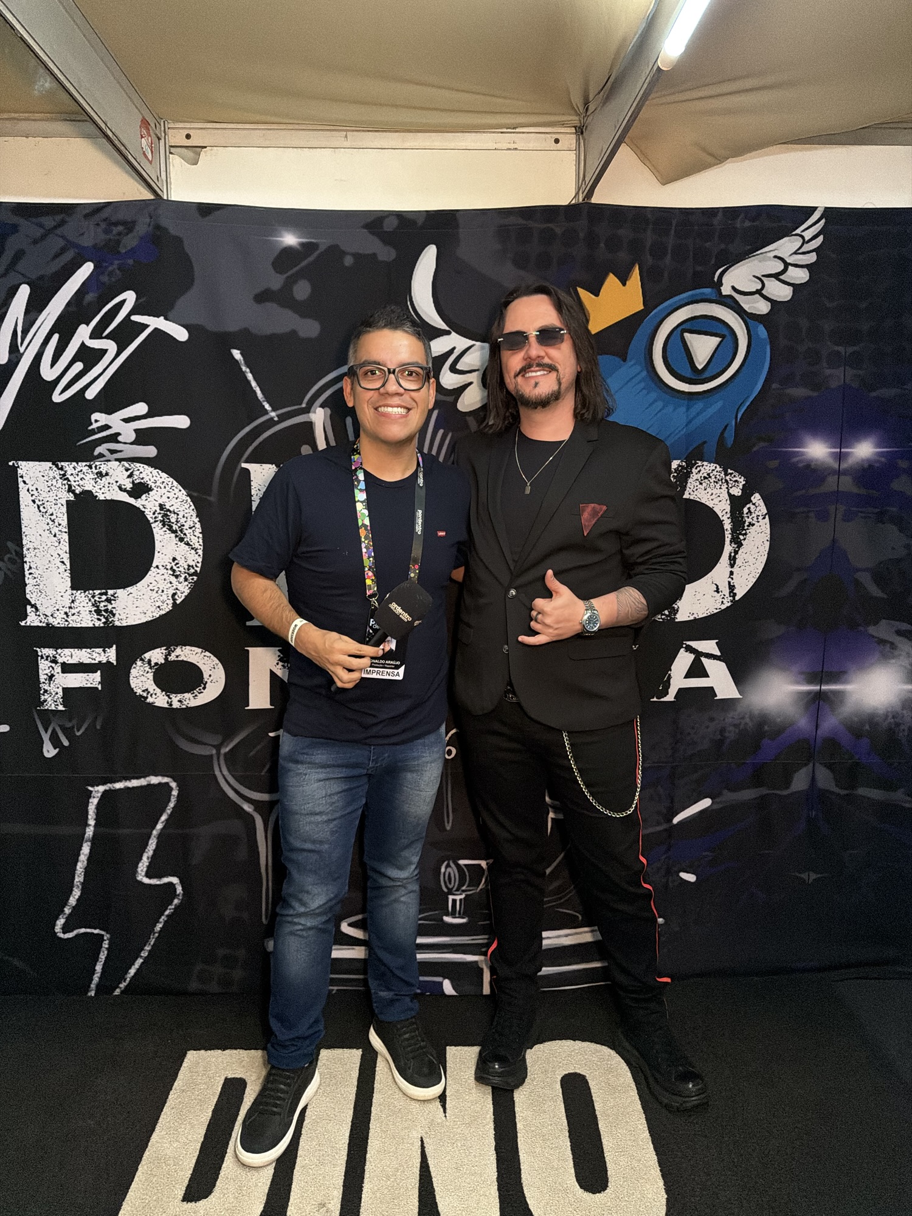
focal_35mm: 24
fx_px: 843
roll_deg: +0.8
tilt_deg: -8.3
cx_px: 456
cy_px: 608
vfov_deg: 71.6
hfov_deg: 56.8
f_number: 1.78
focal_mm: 6.76
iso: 1250
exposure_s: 1/120
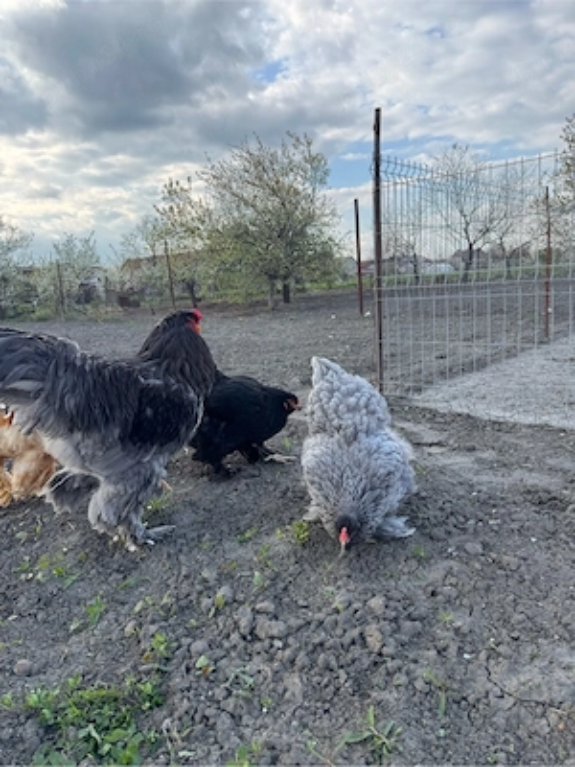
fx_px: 532
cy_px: 384
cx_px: 288
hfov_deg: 56.8
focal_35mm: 24
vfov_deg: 71.6
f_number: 1.78
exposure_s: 1/1172
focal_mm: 6.76
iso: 80
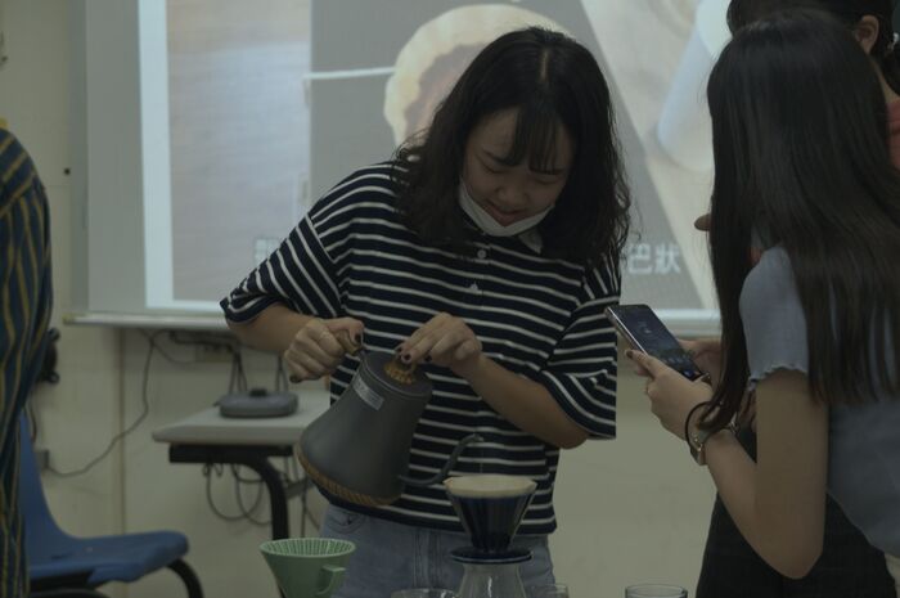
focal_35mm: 112
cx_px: 450
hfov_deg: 18.2
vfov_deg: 12.1
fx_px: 2809
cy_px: 299
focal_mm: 75
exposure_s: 1/30
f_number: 5.6
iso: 100
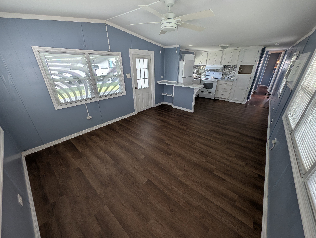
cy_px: 119
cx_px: 158
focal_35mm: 12
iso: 38
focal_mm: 2.23
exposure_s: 1/103
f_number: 1.95
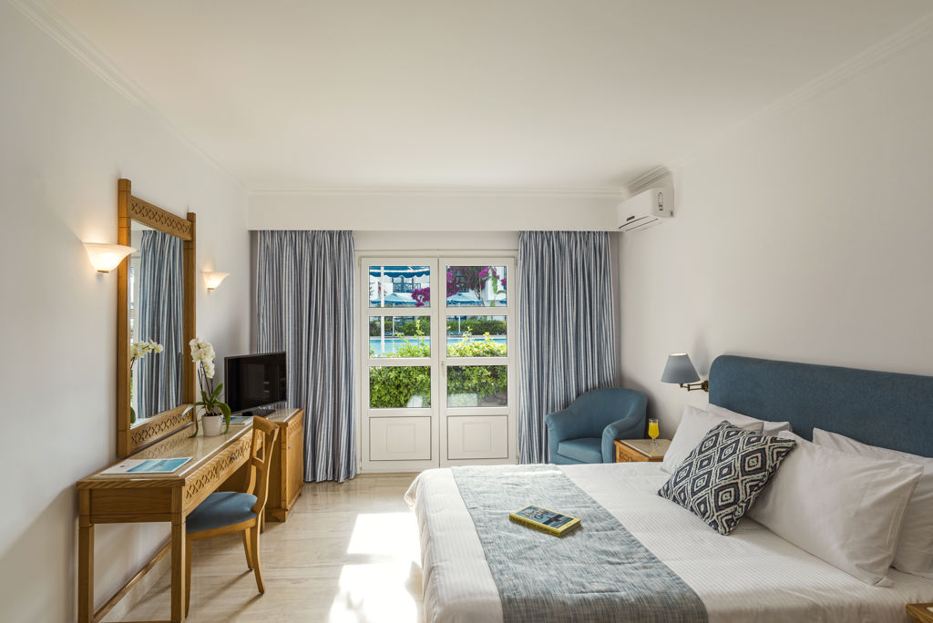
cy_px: 312
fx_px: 467
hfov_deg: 90.0
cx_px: 466
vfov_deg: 67.5
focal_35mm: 18
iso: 100
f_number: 13
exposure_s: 1/10
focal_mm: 18
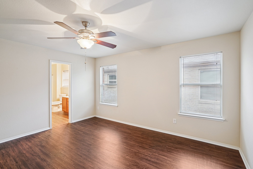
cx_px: 126
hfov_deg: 96.7
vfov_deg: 73.7
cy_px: 84
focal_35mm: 16
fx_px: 112
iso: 400
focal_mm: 16
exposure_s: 1/6
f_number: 7.1
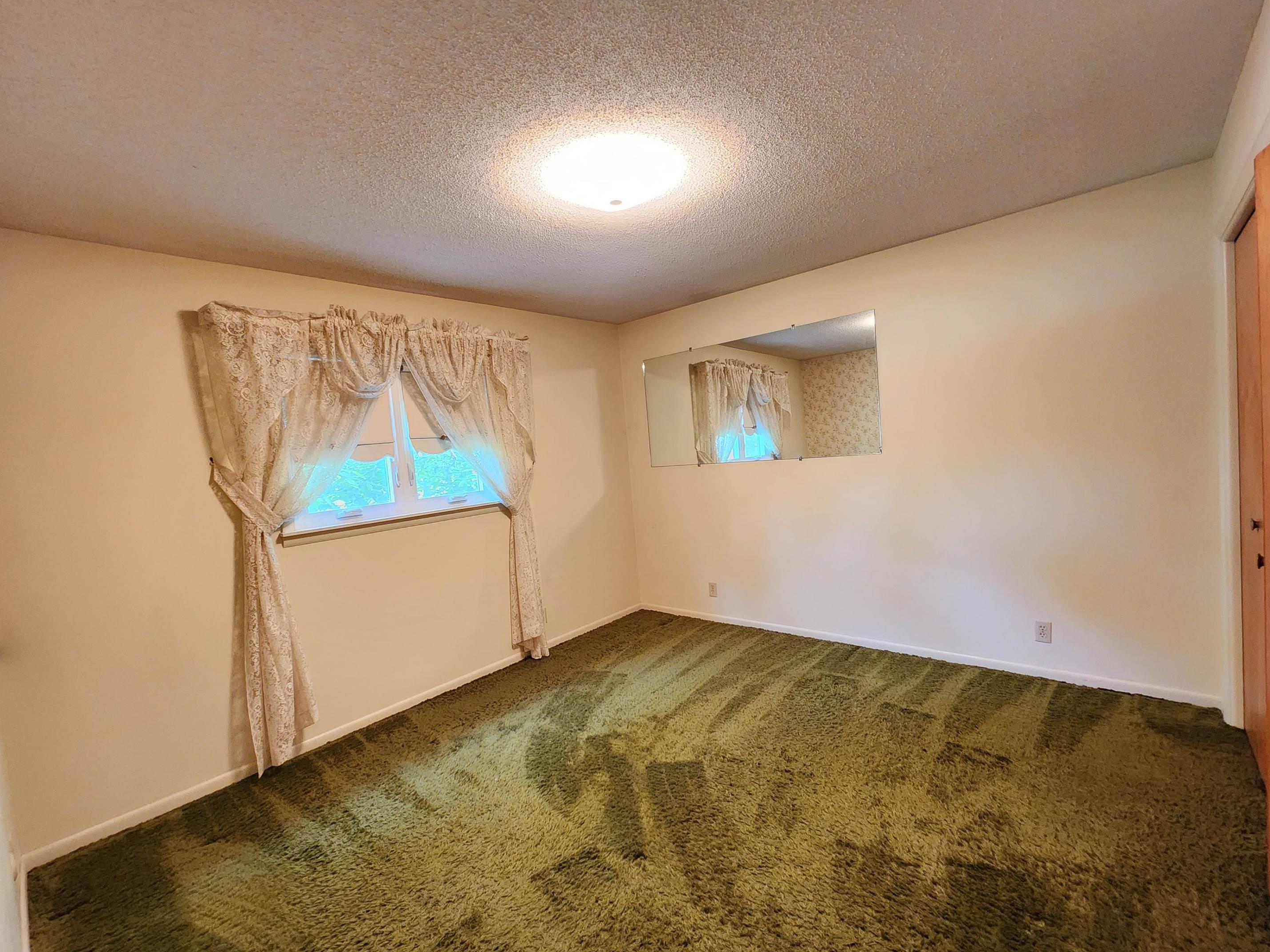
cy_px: 476
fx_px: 514
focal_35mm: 14
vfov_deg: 85.7
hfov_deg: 102.1
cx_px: 633
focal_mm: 2.2
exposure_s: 1/24
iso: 640
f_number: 2.2
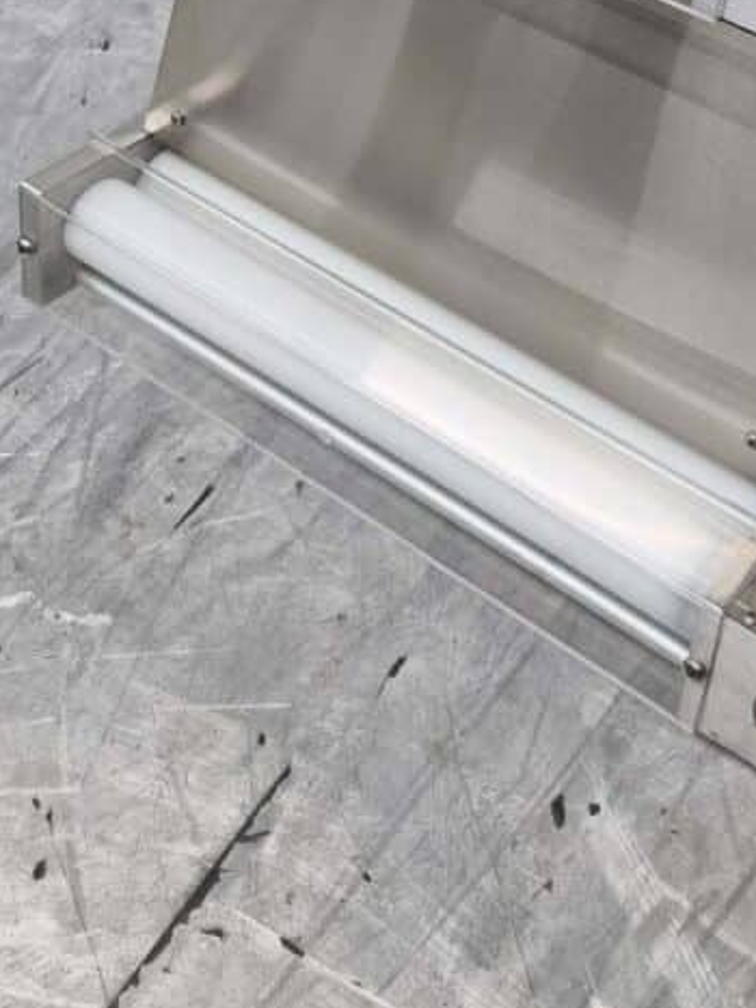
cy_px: -30
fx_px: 1661
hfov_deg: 25.1
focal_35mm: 57
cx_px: 637
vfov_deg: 31.0
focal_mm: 5.4
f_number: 1.8
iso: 200
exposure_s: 1/50
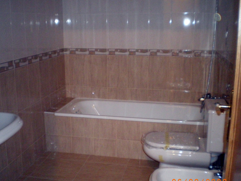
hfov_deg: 43.8
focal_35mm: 43
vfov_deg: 33.6
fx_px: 299
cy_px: 99
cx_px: 111
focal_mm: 6.3
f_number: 3.1
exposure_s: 1/50
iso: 800
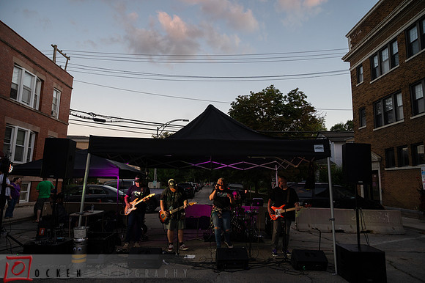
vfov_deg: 53.1
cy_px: 142
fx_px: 283
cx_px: 212
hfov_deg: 73.8
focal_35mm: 24
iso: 800
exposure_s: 1/320
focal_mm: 24
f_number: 4.5
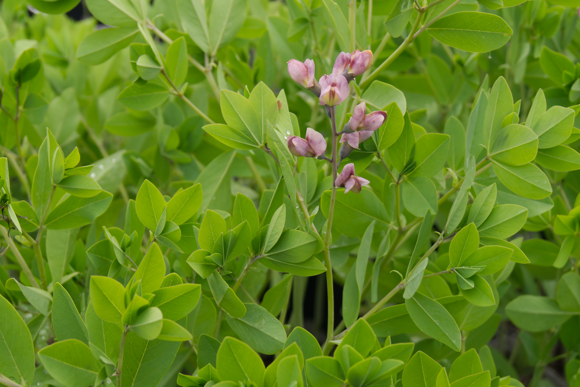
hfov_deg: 29.9
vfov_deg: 20.2
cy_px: 194
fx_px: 1087
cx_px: 290
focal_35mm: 68
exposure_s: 1/80
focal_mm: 45
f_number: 8
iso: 320
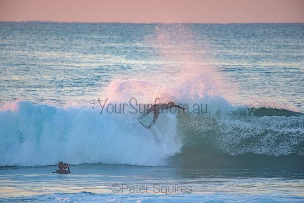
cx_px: 152
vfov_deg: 2.7
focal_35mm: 516
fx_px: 4355
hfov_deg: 4.0
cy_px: 102
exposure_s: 1/400
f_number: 5.6
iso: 500
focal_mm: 500
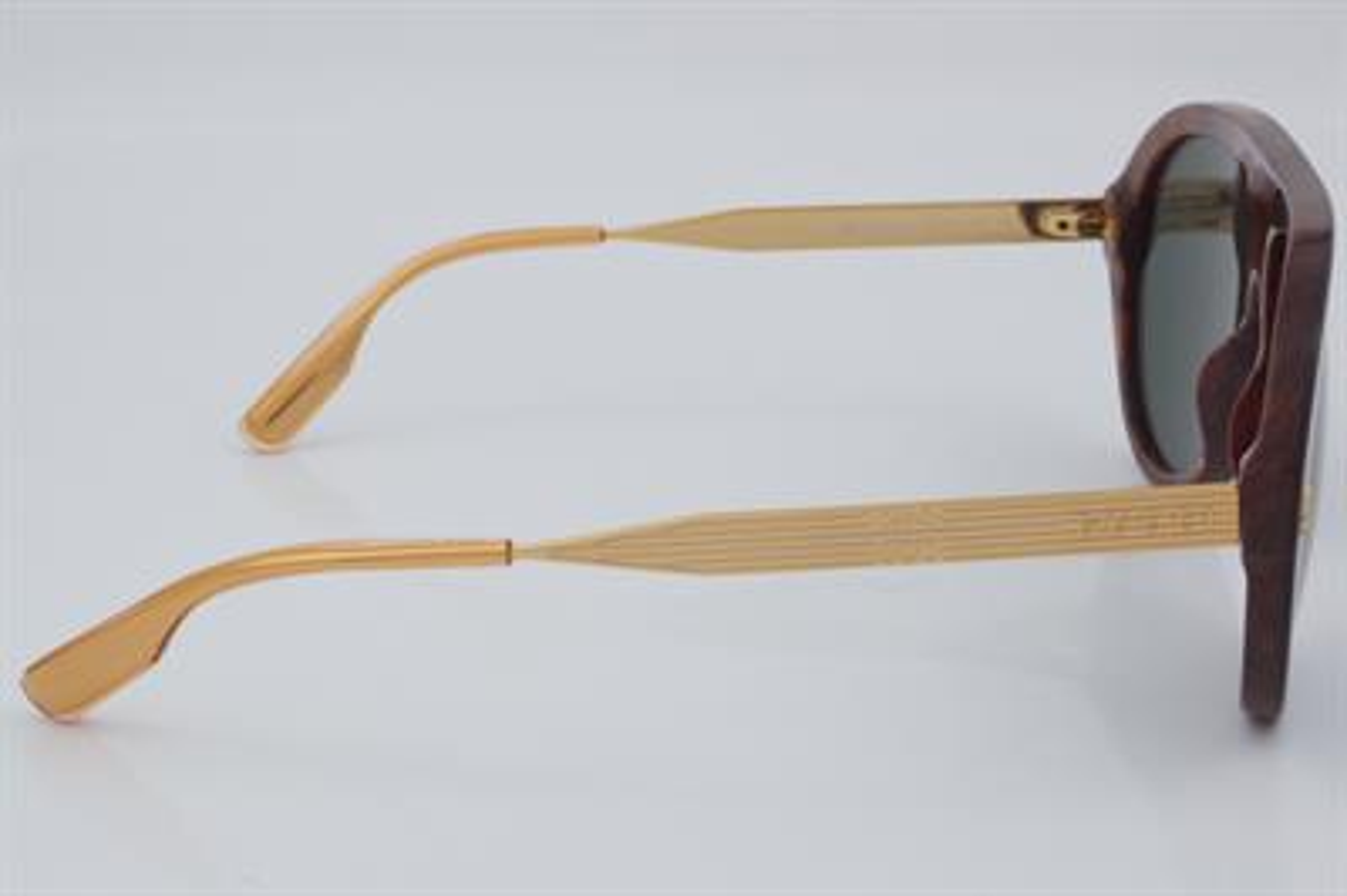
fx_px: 2804
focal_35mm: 75
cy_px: 448
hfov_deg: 27.0
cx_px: 674
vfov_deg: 18.2
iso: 100
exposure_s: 1/4
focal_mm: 50
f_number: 32
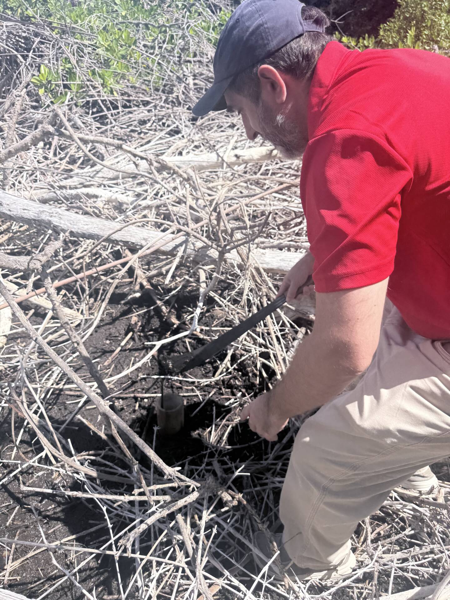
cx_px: 225
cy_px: 300
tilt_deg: -35.8
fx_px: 416
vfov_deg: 71.6
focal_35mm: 24
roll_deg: -0.9
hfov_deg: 56.8
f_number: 1.78
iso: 80
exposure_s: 1/3279
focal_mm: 6.76
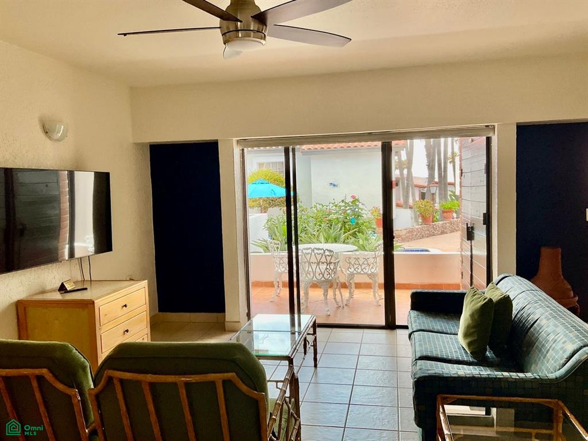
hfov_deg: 61.7
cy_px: 220
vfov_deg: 48.2
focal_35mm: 29
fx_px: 493
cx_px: 294
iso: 16
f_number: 1.8
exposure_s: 1/122
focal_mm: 3
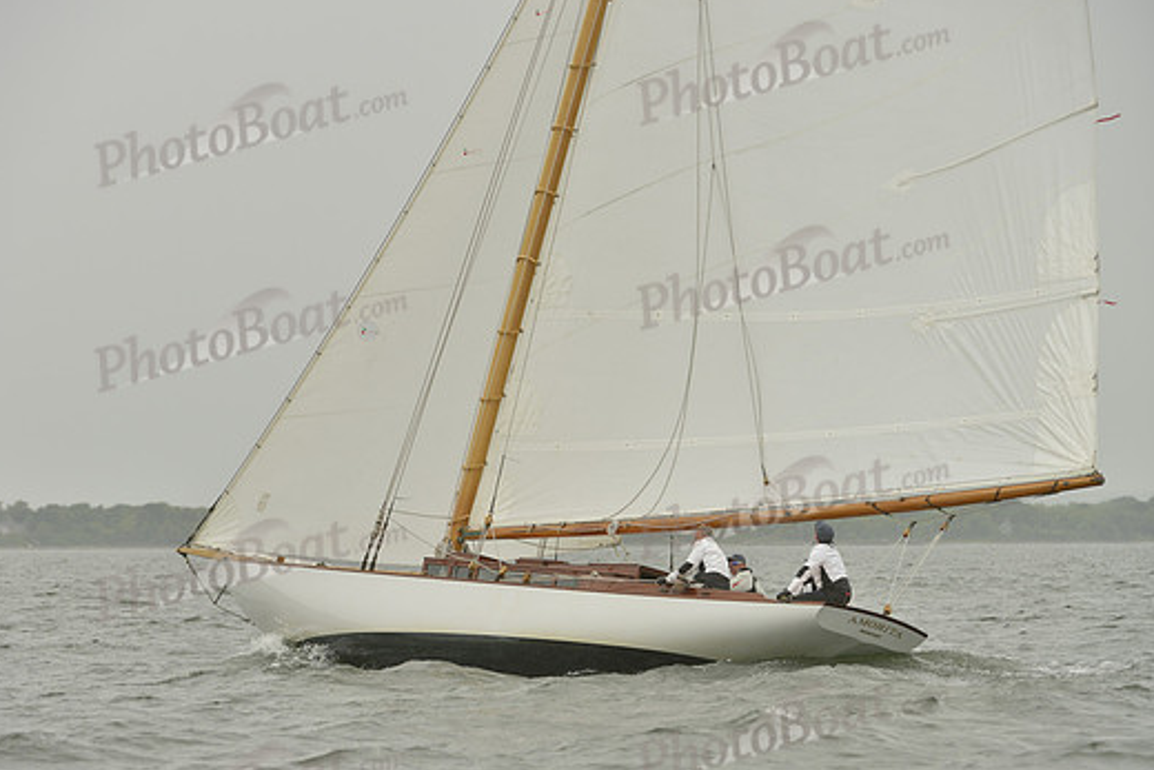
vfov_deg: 6.2
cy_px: 418
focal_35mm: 223
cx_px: 524
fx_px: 7150
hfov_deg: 9.2
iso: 400
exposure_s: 1/640
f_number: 5
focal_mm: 200
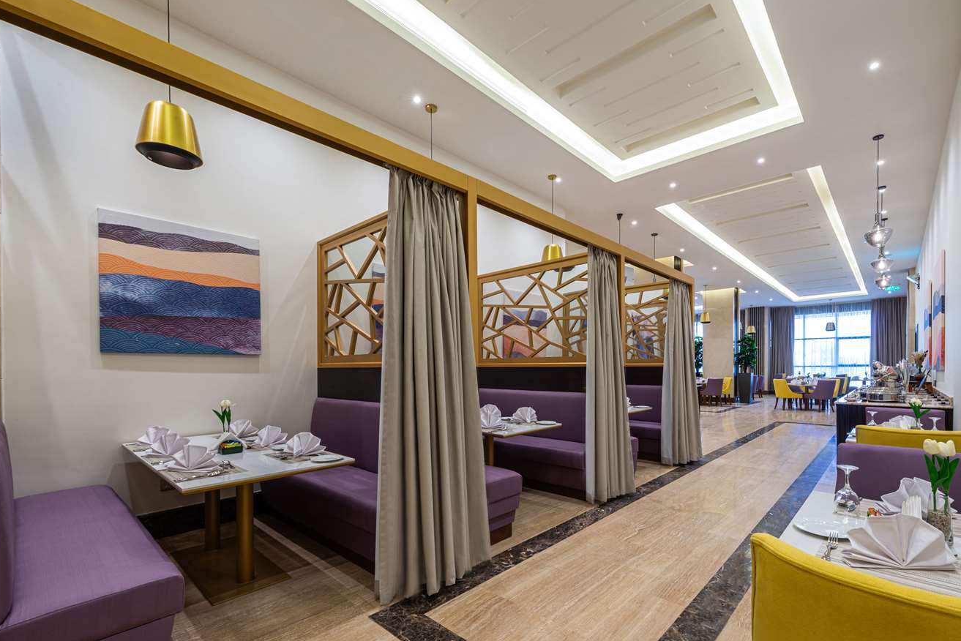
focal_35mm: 16
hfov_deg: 96.6
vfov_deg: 73.4
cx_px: 515
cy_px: 364
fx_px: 427
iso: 100
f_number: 13
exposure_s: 1.6
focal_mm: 14
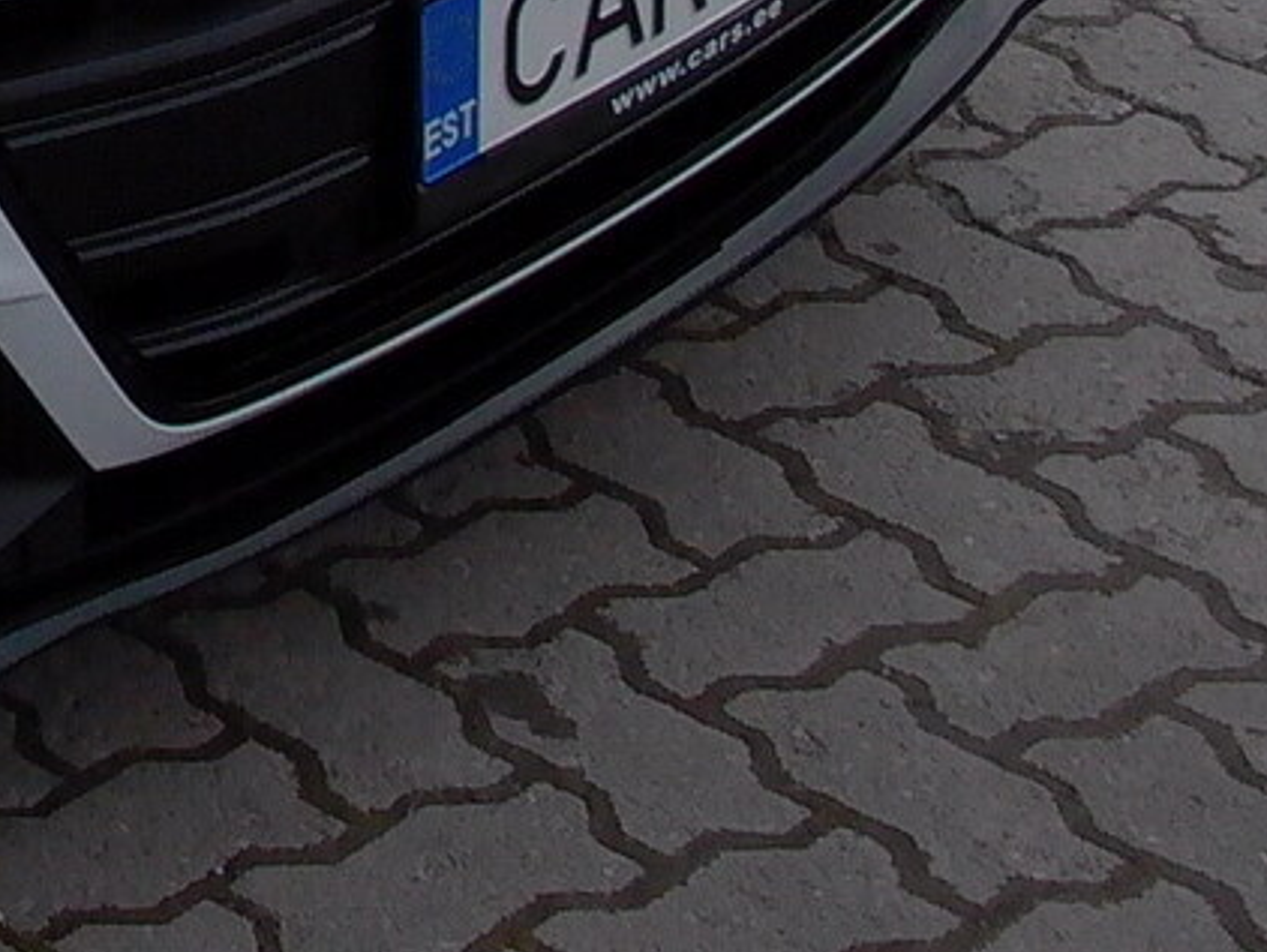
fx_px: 4578
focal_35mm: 125
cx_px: -1066
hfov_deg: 13.9
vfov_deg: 11.1
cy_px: -706
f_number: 4.63
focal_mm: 7.15
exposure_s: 1/652
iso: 100
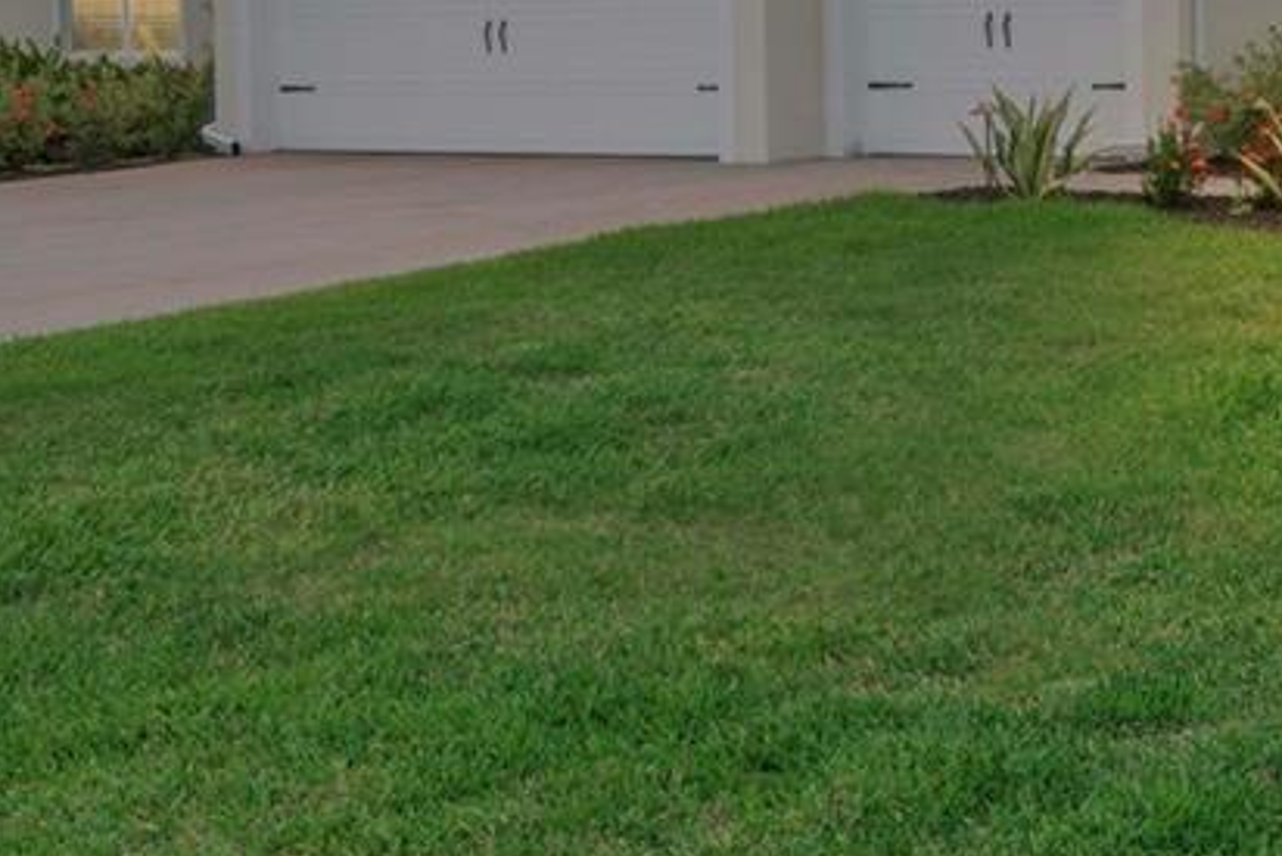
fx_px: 2565
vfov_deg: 18.5
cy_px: 37
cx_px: 1291
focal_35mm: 72
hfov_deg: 26.5
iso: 320
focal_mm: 29
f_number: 11
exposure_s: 1/500
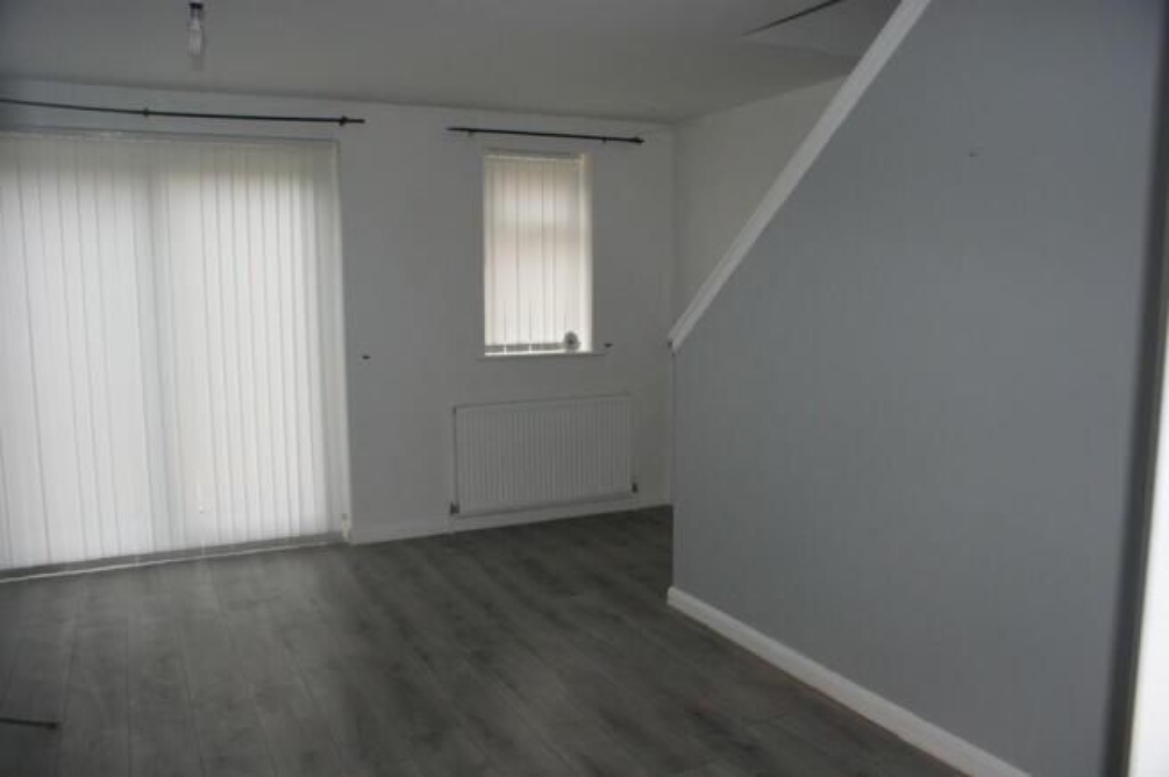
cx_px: 584
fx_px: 876
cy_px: 388
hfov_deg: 67.4
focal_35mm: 27
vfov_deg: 47.8
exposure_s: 1/160
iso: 320
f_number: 4
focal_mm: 18
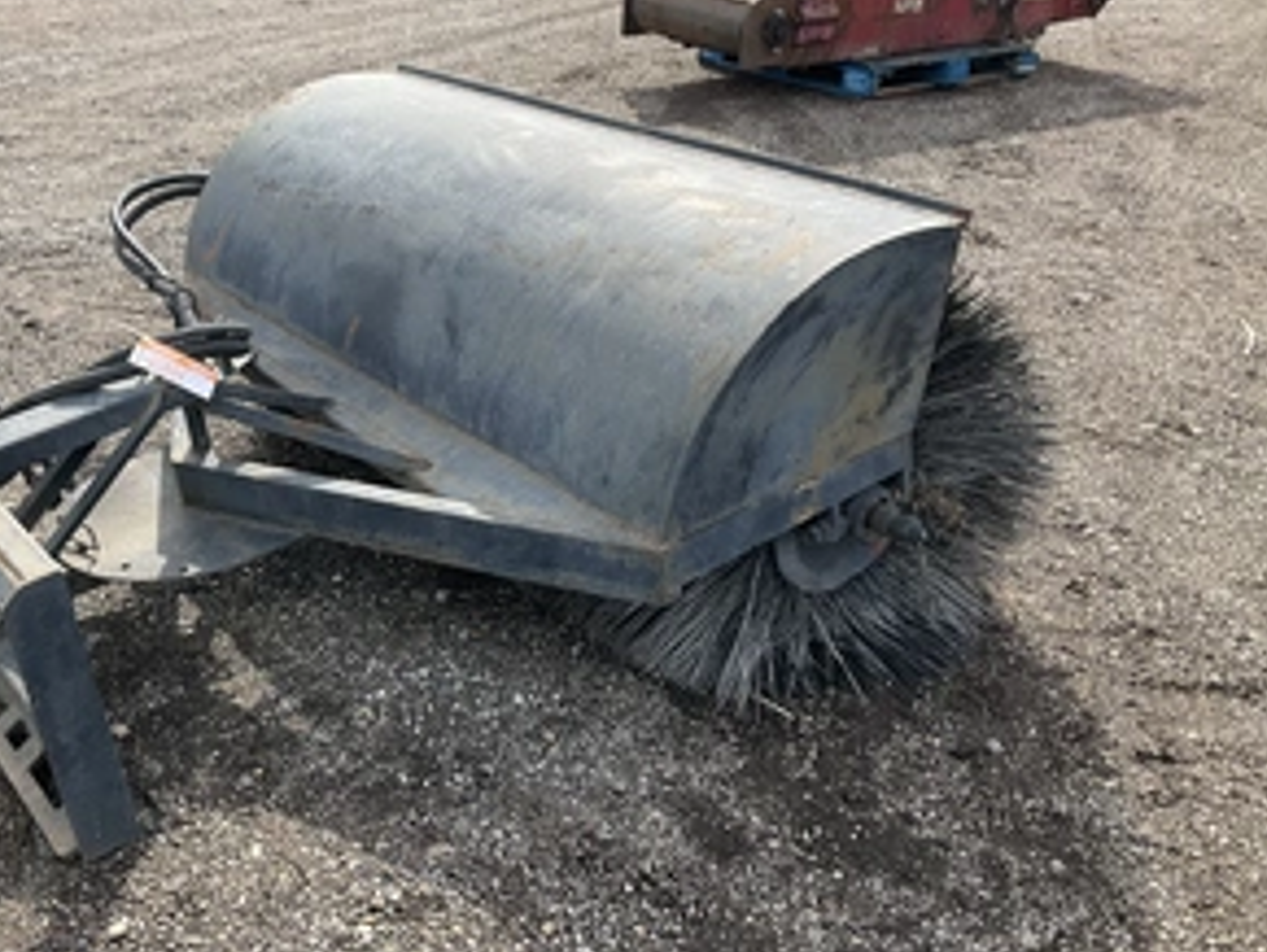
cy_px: 463
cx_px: 463
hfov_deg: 46.3
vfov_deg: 36.0
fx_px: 1465
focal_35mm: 40
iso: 25
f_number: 1.8
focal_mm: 3
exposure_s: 1/509
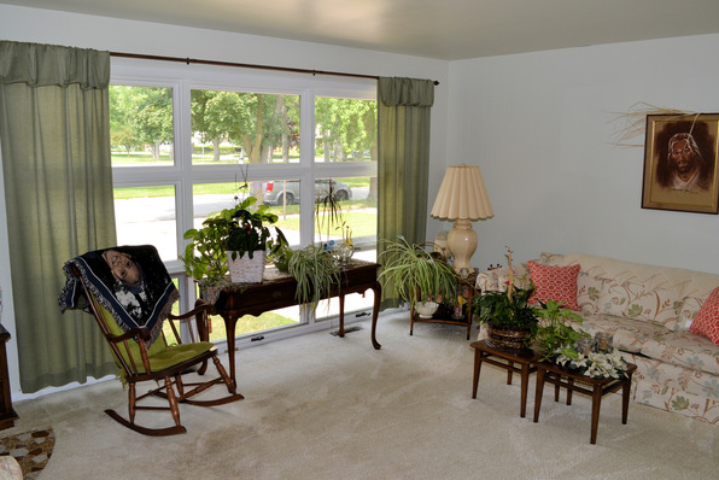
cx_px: 350
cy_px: 245
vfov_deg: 45.0
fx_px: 579
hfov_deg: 63.6
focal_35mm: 29
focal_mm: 18
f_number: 5.6
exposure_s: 1/125
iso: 250
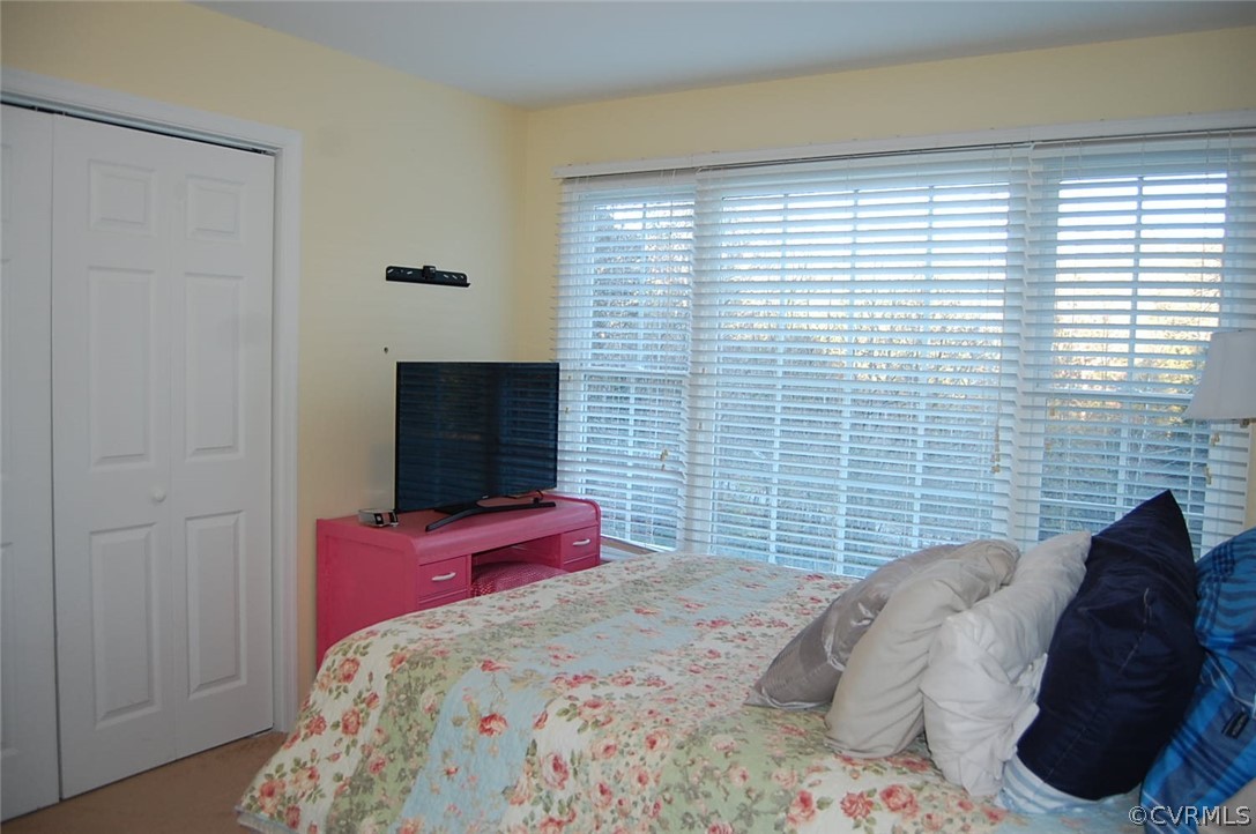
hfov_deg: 67.4
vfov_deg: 47.8
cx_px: 628
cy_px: 417
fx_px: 941
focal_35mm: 27
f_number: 3.5
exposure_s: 1/100
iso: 400
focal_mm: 18
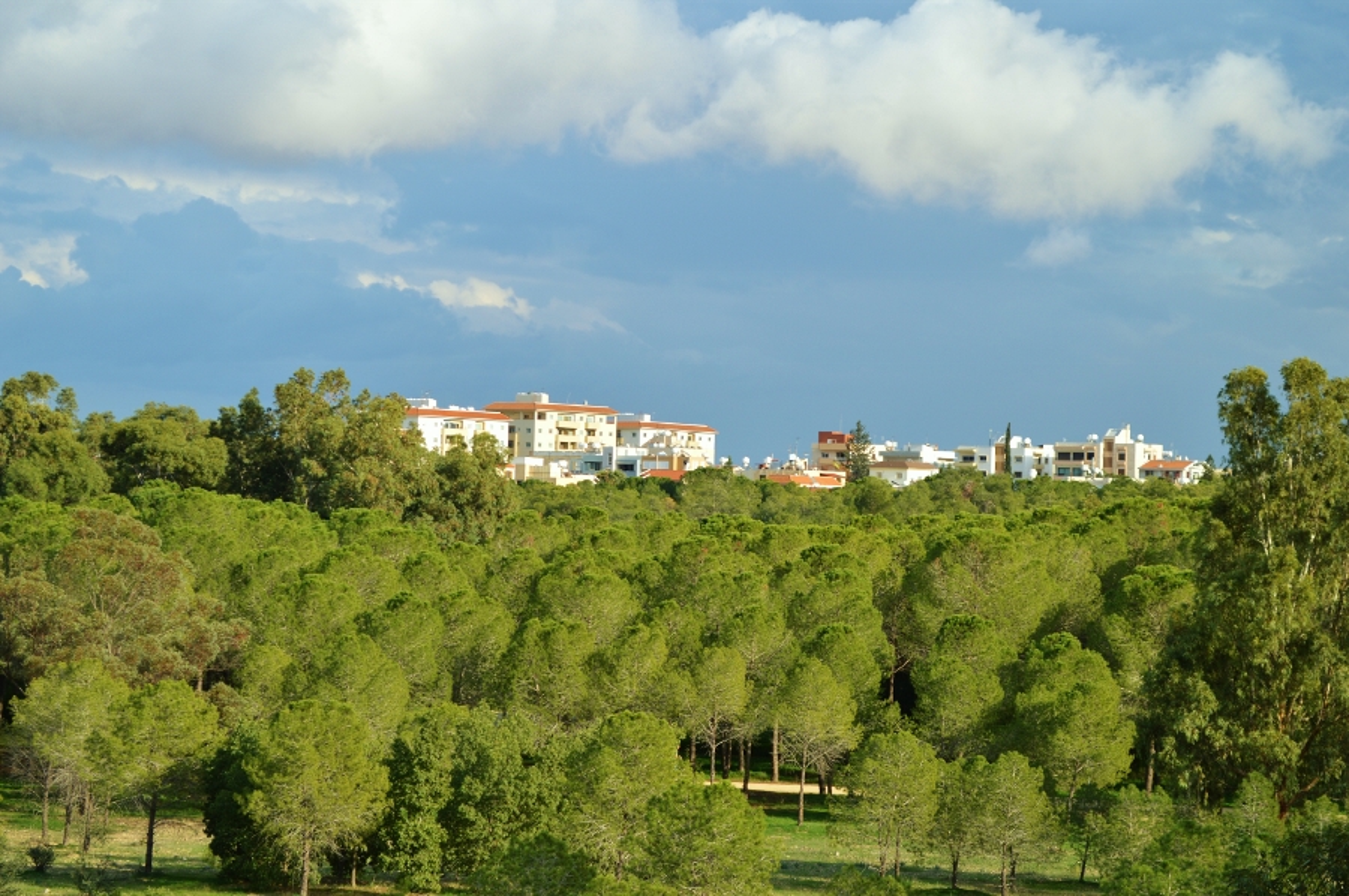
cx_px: 674
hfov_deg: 27.0
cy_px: 448
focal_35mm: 75
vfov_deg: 18.1
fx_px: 2807
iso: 100
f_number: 7.1
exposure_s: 1/200
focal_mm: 50
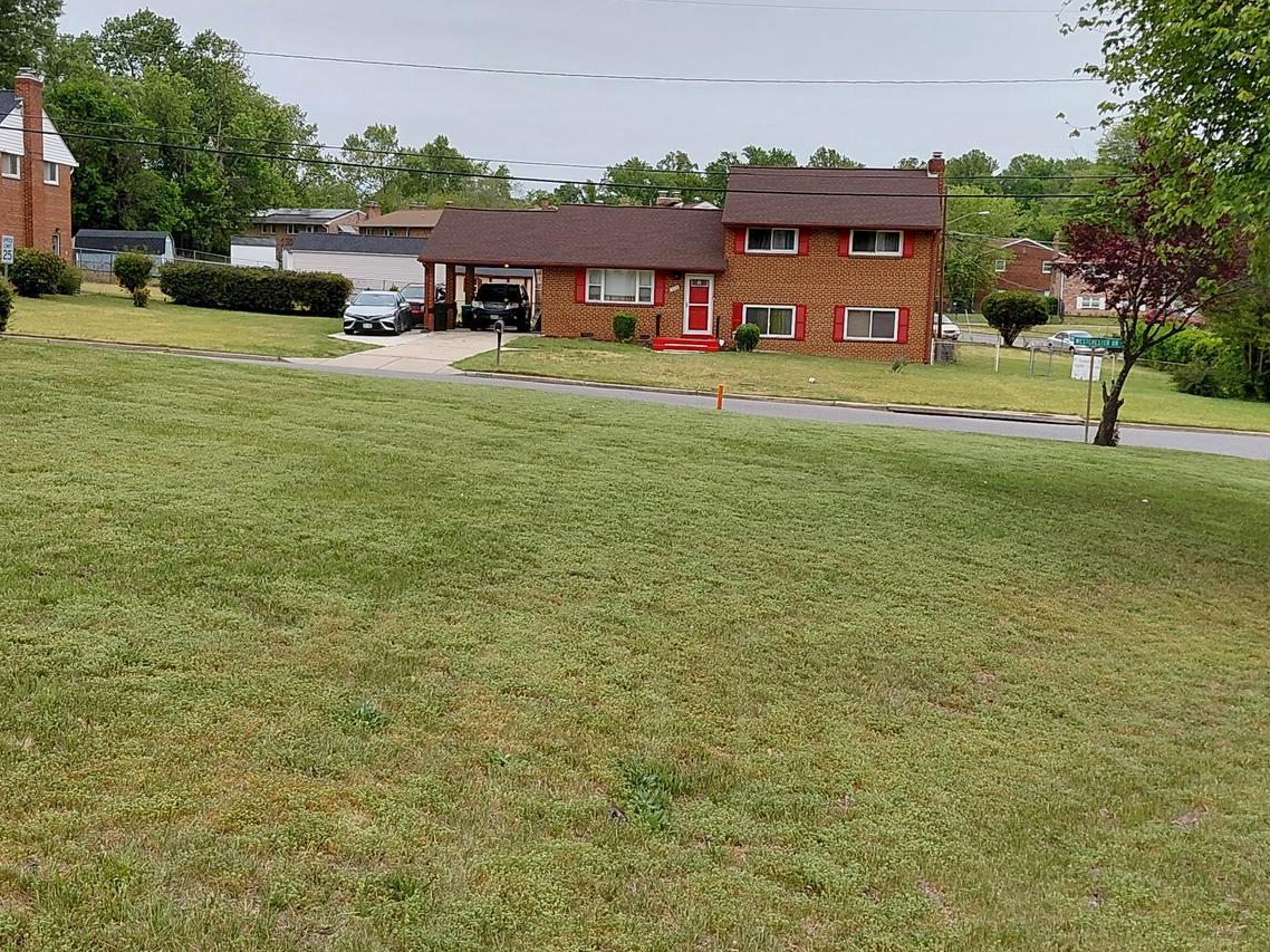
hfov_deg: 42.1
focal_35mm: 45
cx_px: 651
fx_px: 1651
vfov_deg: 32.2
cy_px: 499
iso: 50
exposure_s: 1/489
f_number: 1.8
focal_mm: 4.69
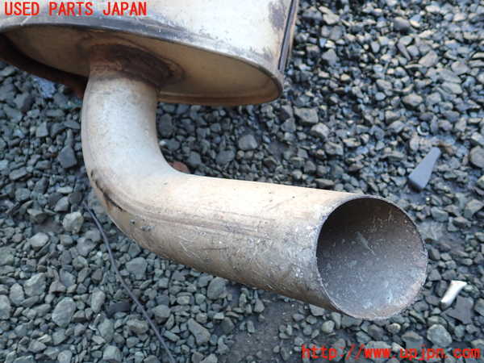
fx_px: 419
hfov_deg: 60.0
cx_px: 242
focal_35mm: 30
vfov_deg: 46.8
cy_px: 182
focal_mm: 5.4
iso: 125
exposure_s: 1/60
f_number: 2.3
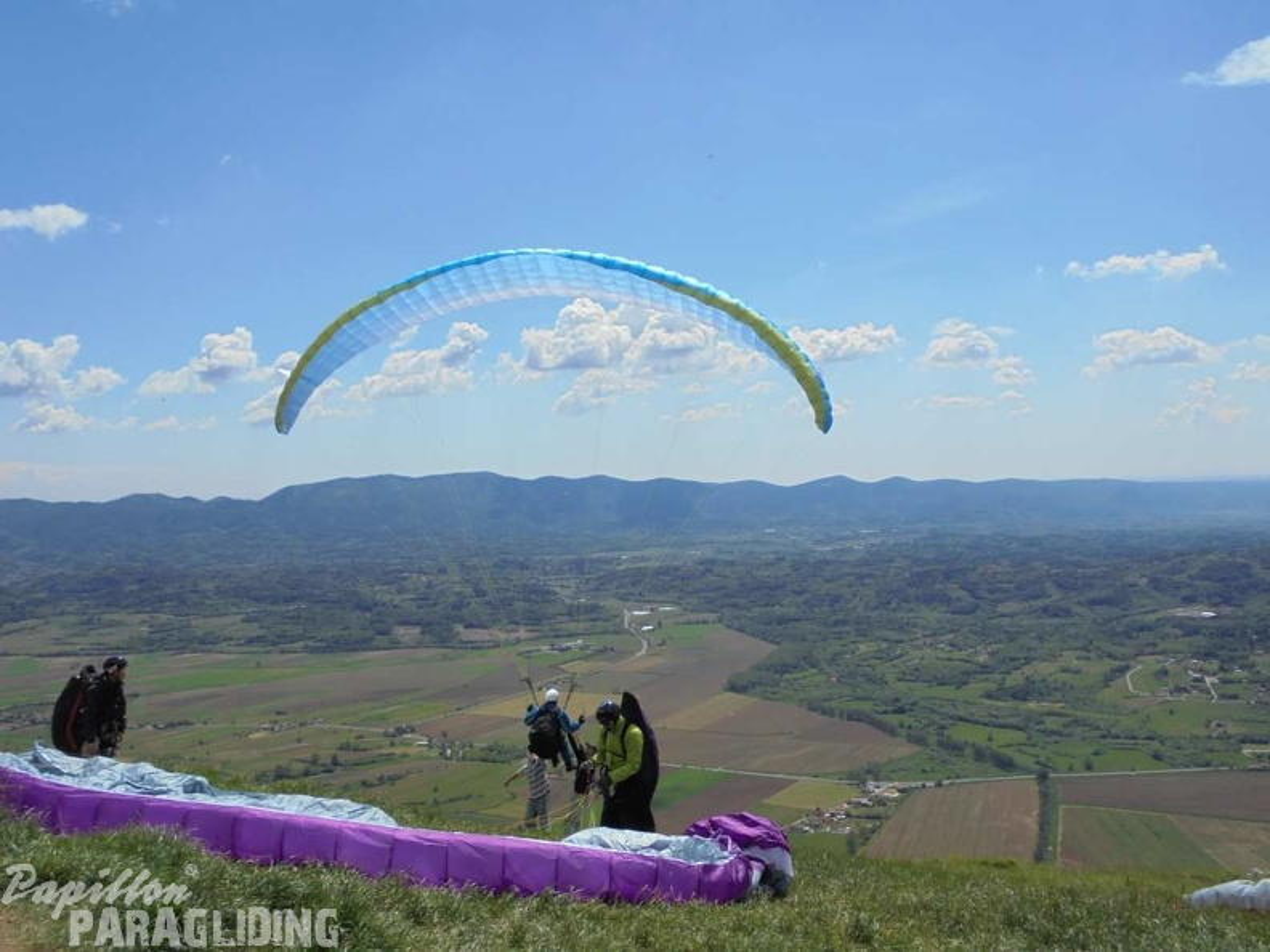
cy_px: 476
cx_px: 635
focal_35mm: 34
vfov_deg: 41.8
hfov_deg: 54.0
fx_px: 1247
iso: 100
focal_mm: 6.1
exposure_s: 1/160
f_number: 12.5
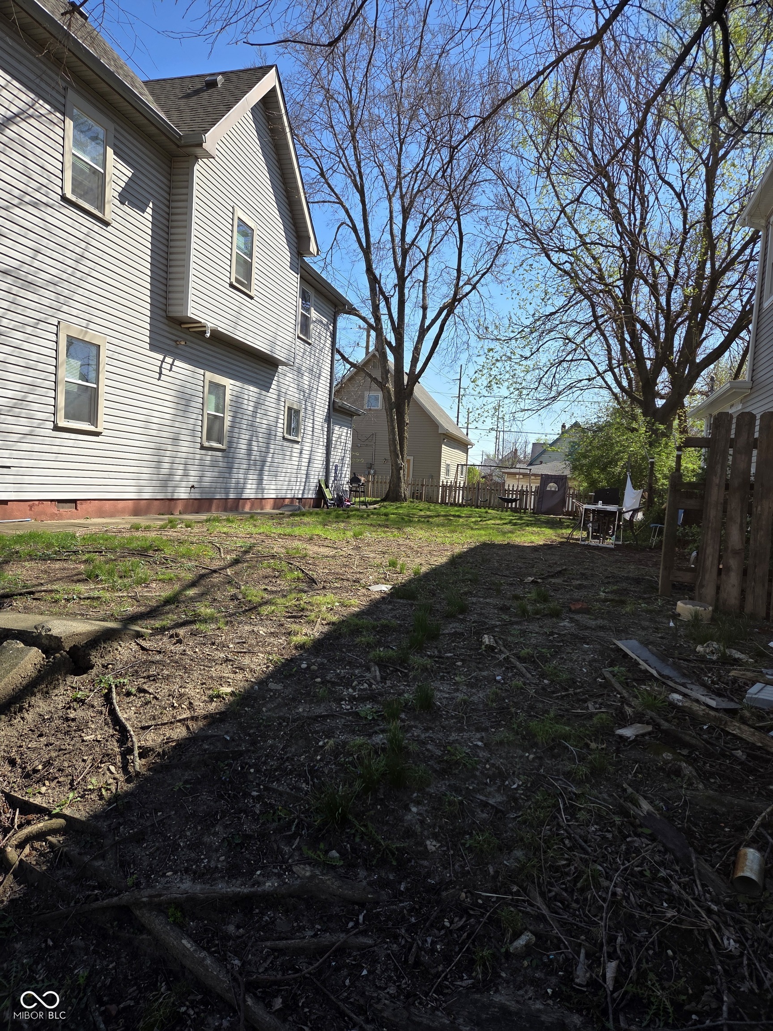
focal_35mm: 23
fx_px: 685
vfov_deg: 73.9
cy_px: 516
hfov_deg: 58.9
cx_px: 386
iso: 80
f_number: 1.8
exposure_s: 1/2993
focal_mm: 5.4
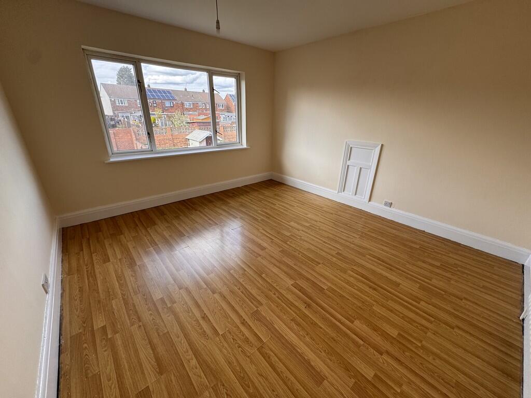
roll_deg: -0.9
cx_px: 266
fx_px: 215
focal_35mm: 14
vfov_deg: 85.7
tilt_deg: -20.5
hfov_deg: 102.1
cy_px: 199
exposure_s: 1/116
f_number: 2.2
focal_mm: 2.22
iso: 40
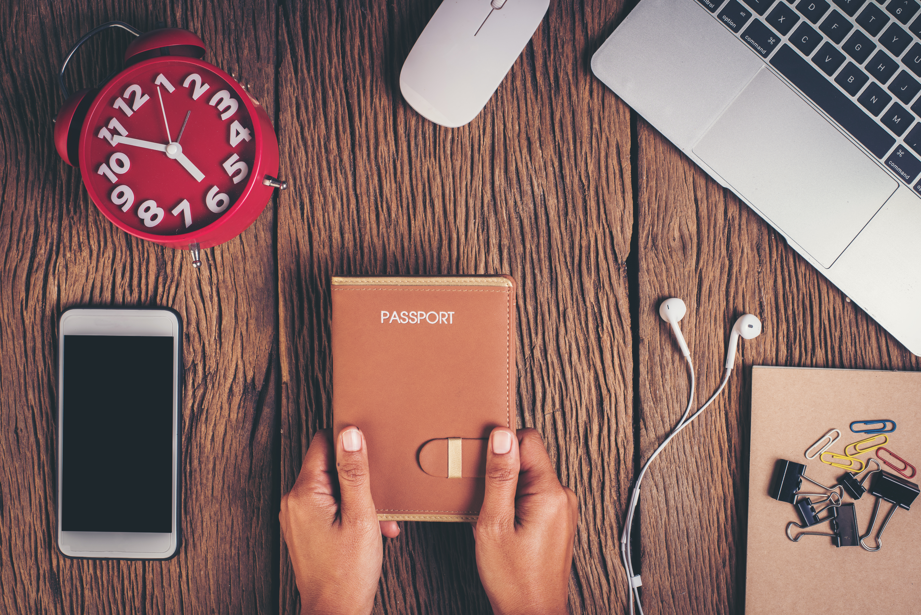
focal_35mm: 50
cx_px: 460
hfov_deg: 39.6
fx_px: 1279
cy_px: 308
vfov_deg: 27.0
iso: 160
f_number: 9
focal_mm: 50
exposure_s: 1/125
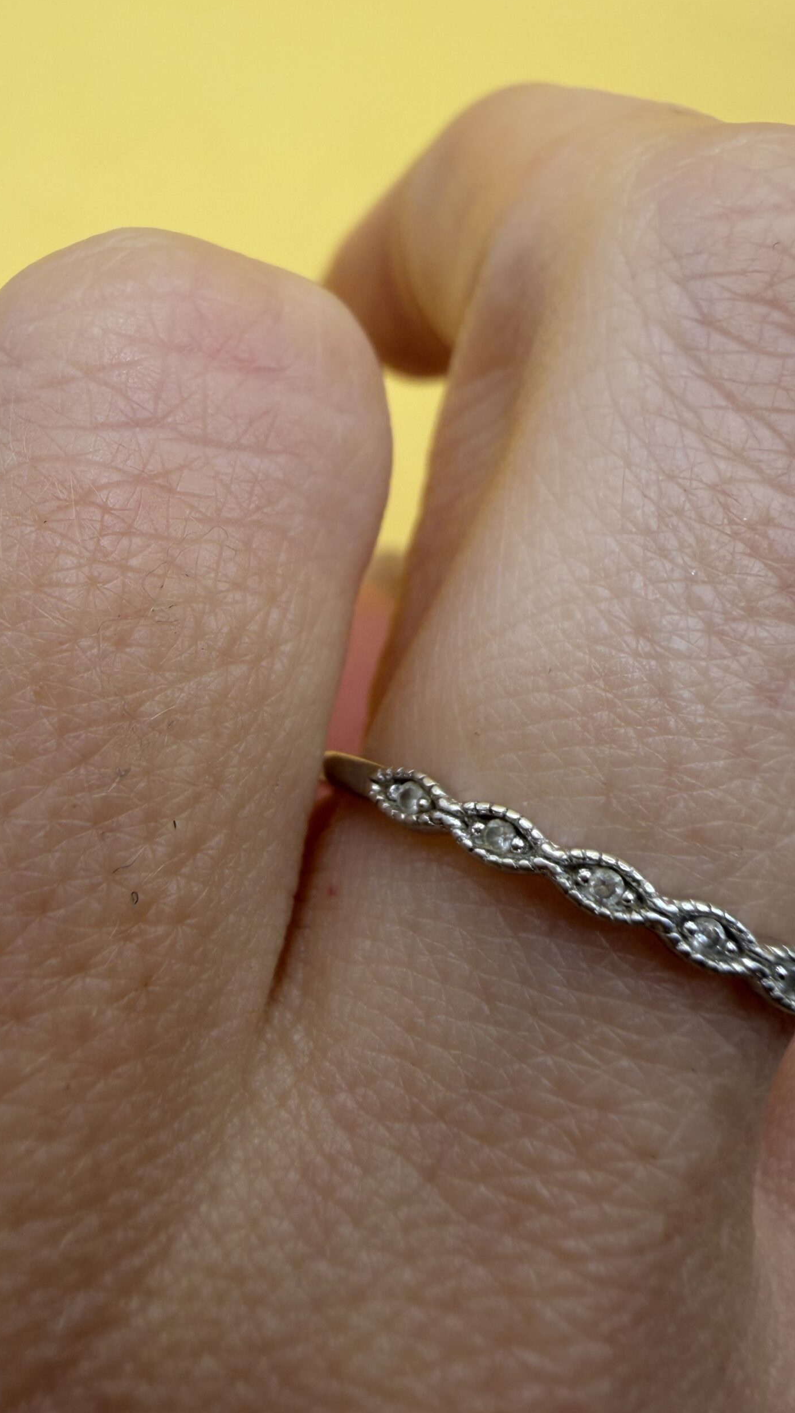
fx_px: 1012
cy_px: 703
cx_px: 294
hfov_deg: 42.6
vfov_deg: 69.9
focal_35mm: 27
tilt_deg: -64.0
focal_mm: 2.22
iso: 40
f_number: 2.2
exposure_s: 1/123
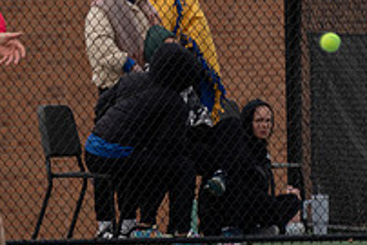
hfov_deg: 3.3
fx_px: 6315
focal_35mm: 619
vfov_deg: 2.2
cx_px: -76
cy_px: 58
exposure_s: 1/1250
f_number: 5.6
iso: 640
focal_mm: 200
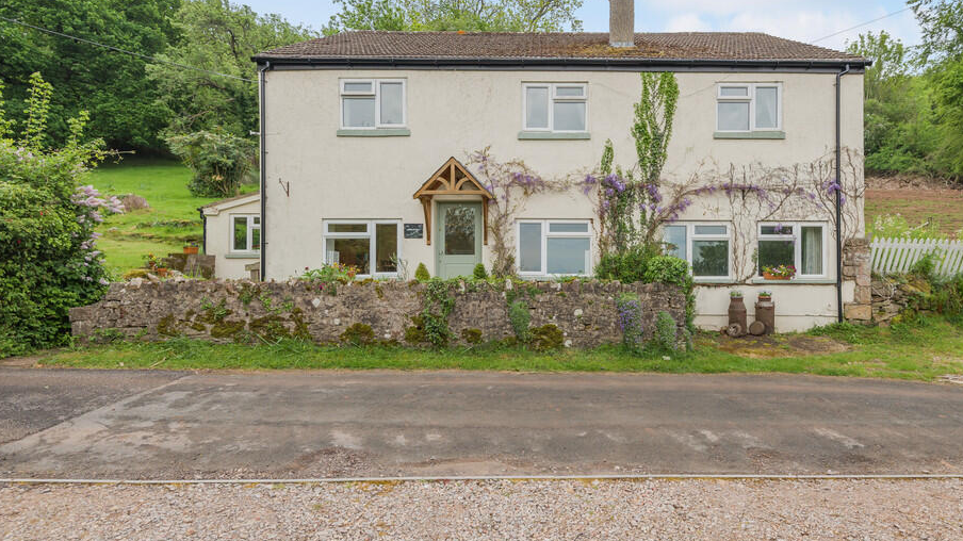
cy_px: 213
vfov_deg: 57.8
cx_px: 541
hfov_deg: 89.1
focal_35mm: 19
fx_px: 485
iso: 100
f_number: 10
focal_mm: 16
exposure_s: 1/80
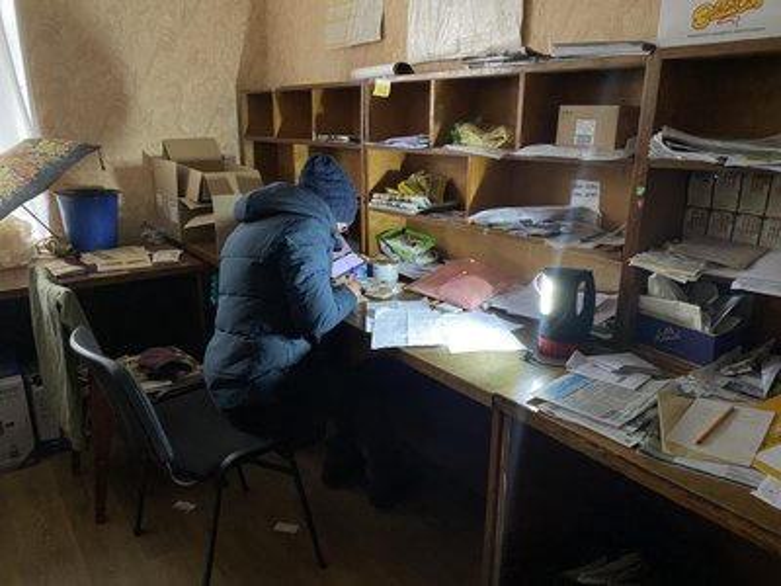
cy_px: 293
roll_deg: +1.0
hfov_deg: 67.3
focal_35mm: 26
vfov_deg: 53.1
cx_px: 390
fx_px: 587
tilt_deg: -15.2
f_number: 1.8
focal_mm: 4.25
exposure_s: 1/30
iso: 800
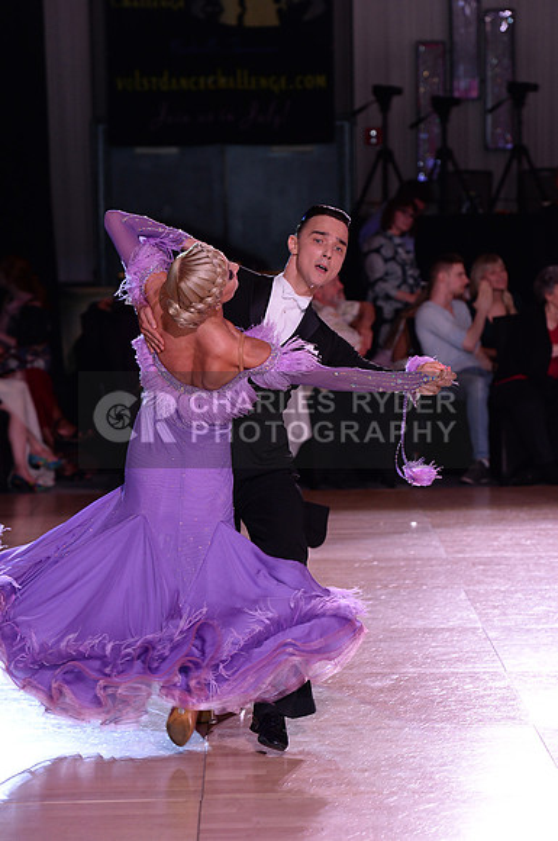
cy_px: 420
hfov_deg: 10.5
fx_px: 3031
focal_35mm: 130
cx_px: 279
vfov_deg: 15.8
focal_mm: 130
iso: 1600
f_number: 4.5
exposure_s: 1/250
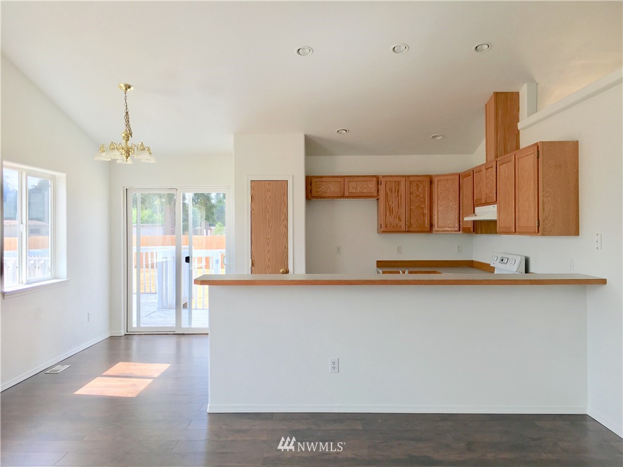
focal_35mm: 29
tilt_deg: -0.3
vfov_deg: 48.2
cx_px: 312
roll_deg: +0.6
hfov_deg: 61.7
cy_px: 234
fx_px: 522
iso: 25
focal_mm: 4.15
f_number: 2.2
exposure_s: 1/170
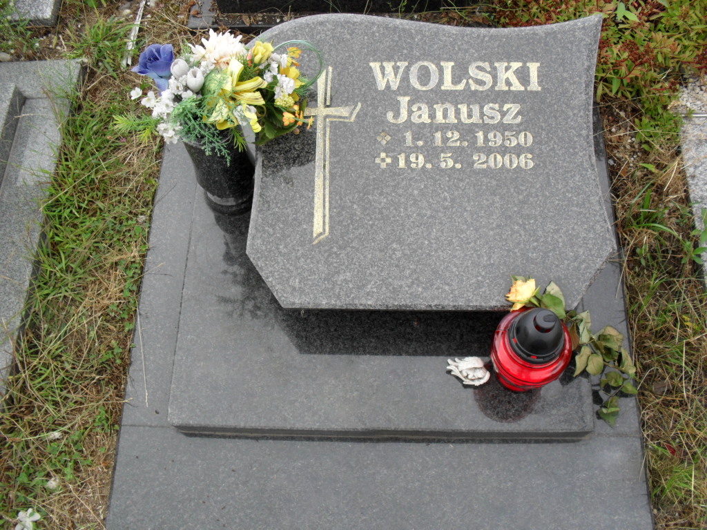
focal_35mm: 35
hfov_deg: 52.6
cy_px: 265
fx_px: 715
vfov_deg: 40.7
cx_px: 354
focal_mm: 6.3
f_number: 3.2
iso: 100
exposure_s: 1/180
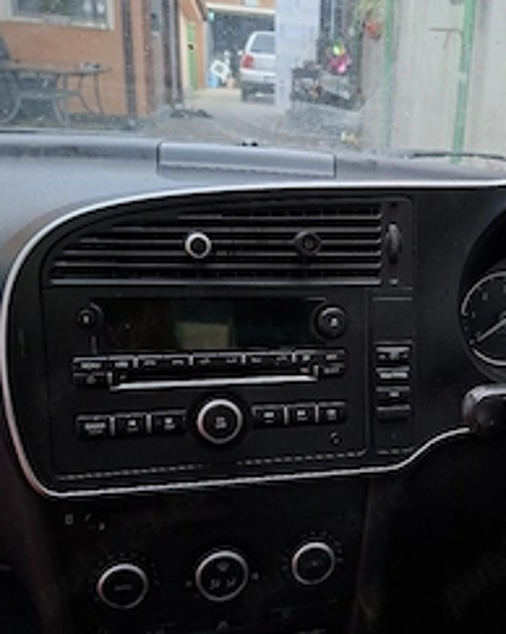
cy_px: 373
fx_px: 693
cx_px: 376
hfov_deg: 39.1
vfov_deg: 48.9
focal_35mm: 37
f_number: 1.8
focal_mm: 5.54
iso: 800
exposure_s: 1/25
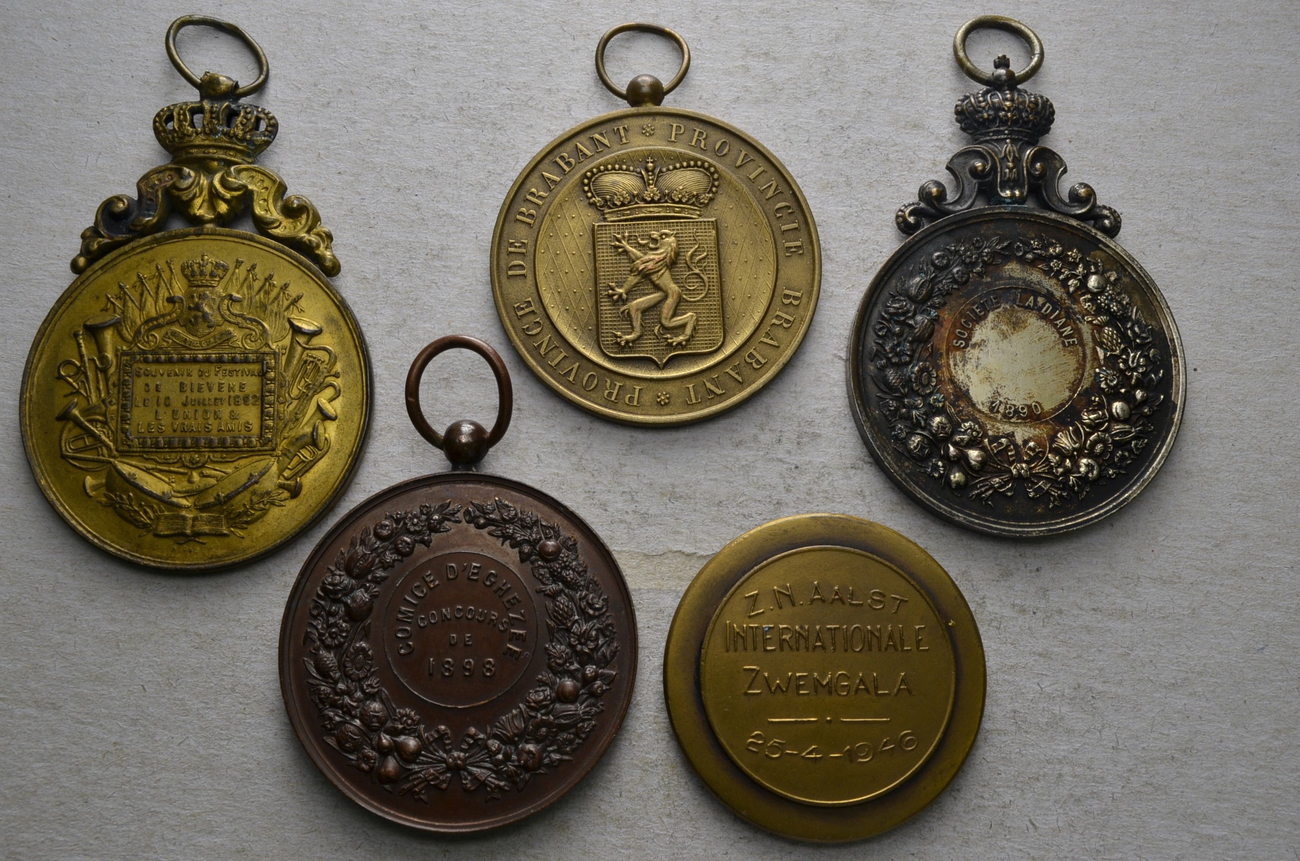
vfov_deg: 36.7
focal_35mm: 36
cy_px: 430
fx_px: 1297
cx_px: 650
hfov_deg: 53.2
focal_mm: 24
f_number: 14
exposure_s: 1/200
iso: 400
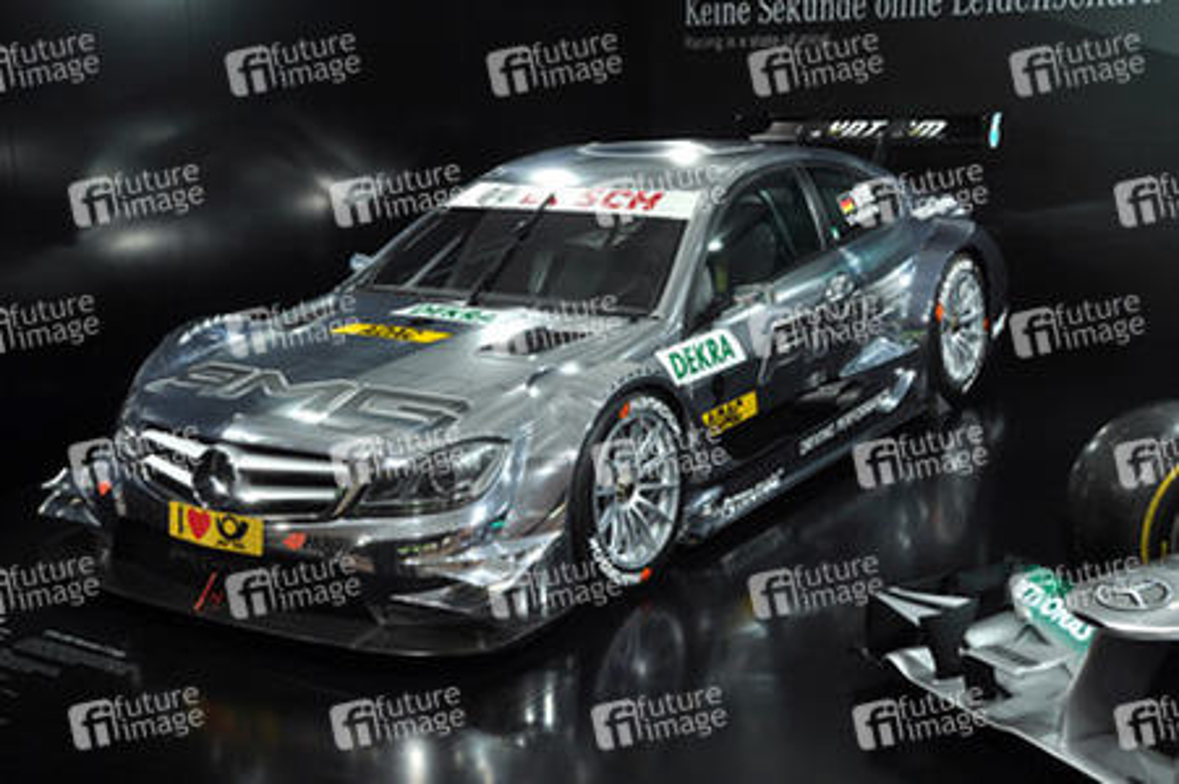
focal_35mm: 46
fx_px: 1522
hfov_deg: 42.4
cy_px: 392
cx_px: 590
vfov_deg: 28.9
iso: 360
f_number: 5.6
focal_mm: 31
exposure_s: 1/125
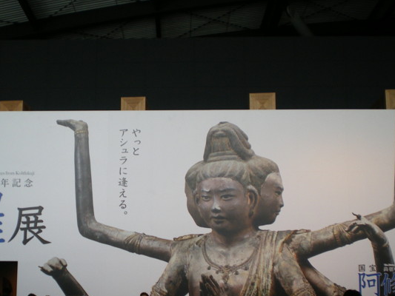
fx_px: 719
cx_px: 119
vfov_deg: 23.3
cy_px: 173
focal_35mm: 63
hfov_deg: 30.4
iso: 125
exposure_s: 1/50
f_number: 3.5
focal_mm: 7.4
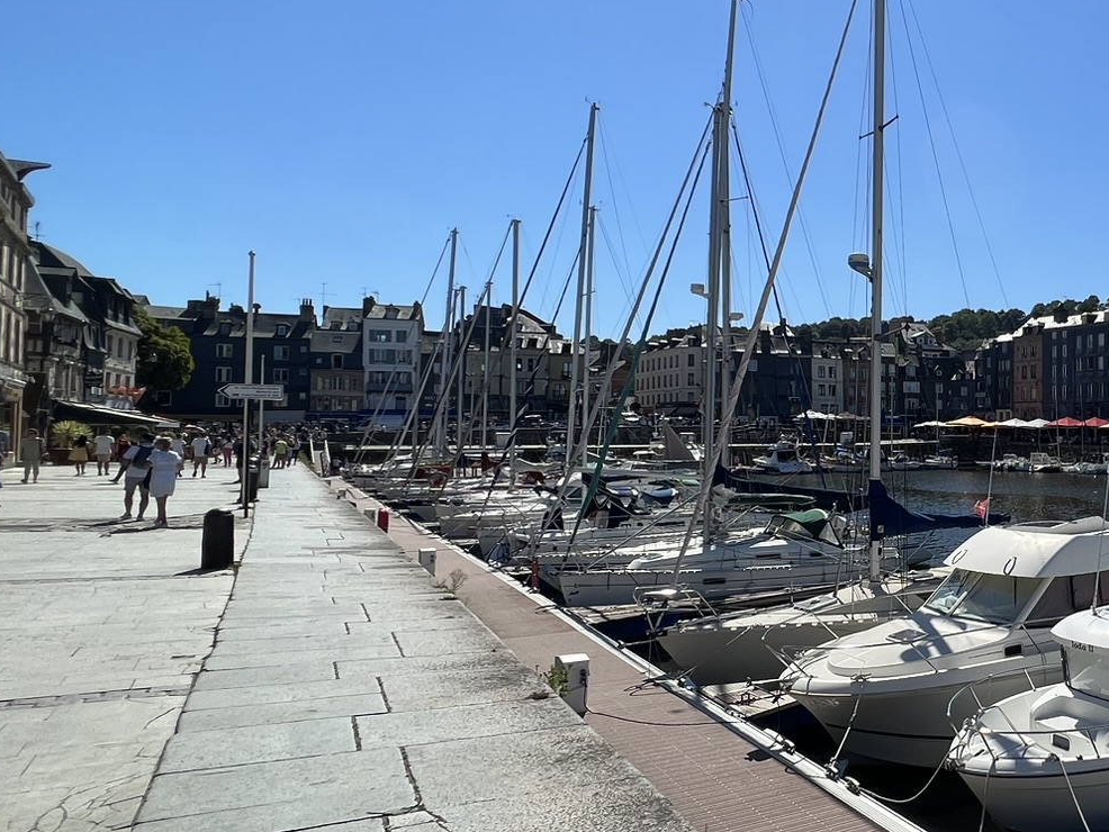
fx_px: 865
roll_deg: +1.1
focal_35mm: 27
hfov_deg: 54.5
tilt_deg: +1.1
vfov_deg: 51.4
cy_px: 409
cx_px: 1048
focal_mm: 1.57
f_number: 1.8
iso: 32
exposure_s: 1/2481
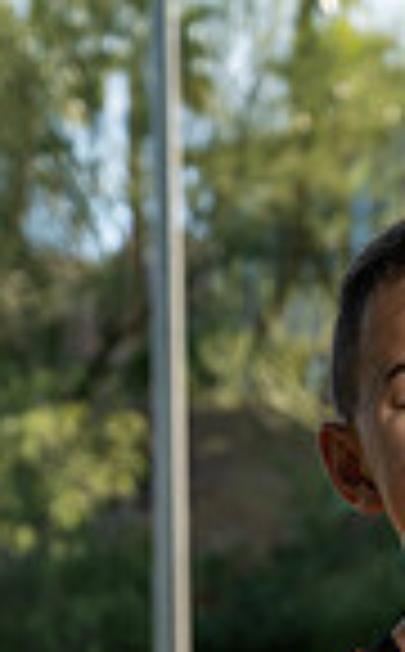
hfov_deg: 7.0
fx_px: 3266
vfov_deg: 10.9
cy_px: 1003
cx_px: 540
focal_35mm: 184
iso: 100
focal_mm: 58
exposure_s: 1/160
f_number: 5.6
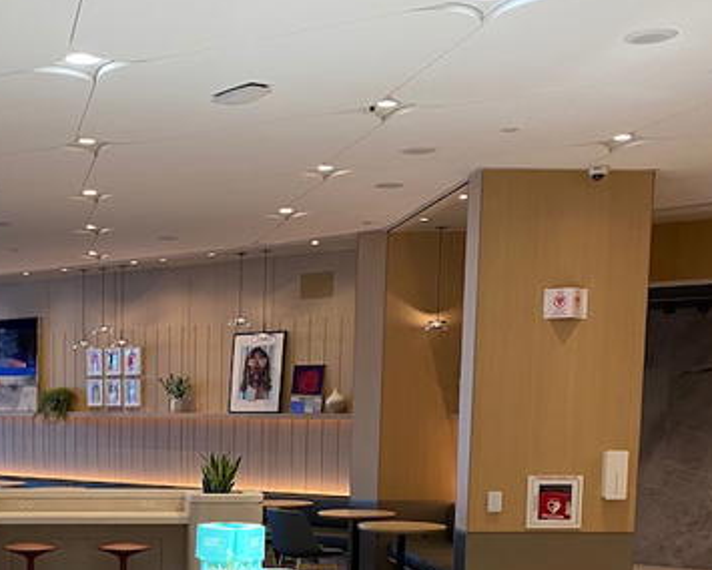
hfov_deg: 30.4
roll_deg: +0.7
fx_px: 1264
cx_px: 106
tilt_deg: -7.3
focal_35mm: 60
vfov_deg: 24.1
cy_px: 586
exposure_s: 1/60
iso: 100
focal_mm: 4.25
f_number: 1.8
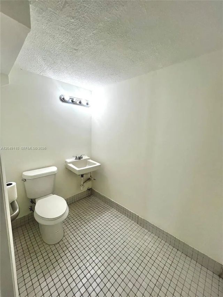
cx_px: 112
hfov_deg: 89.9
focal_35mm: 13
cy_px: 148
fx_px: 112
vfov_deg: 106.2
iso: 50
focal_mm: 1.57
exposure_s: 1/120
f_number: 1.8
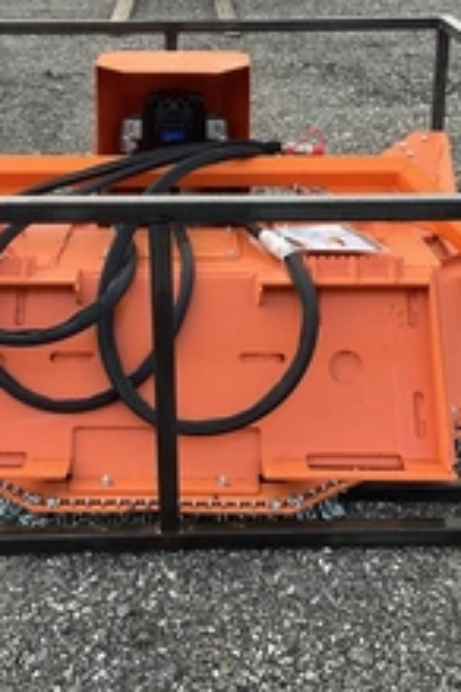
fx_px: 1056
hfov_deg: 24.6
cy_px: 284
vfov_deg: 36.1
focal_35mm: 55
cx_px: 180
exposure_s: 1/122
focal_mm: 3
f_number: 1.8
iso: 32
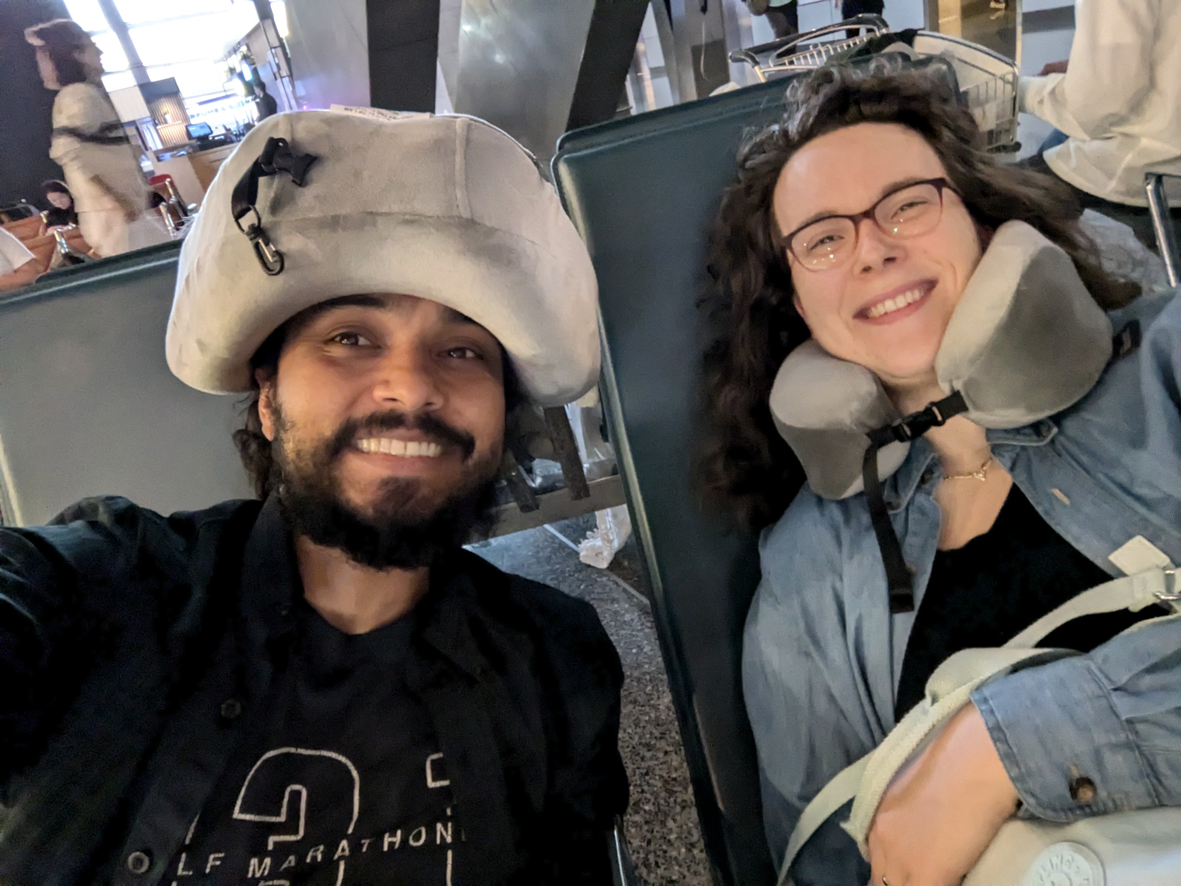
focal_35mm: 24
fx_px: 819
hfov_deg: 71.6
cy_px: 443
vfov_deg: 56.8
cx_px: 590
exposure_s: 1/20
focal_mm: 2.51
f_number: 2
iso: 810
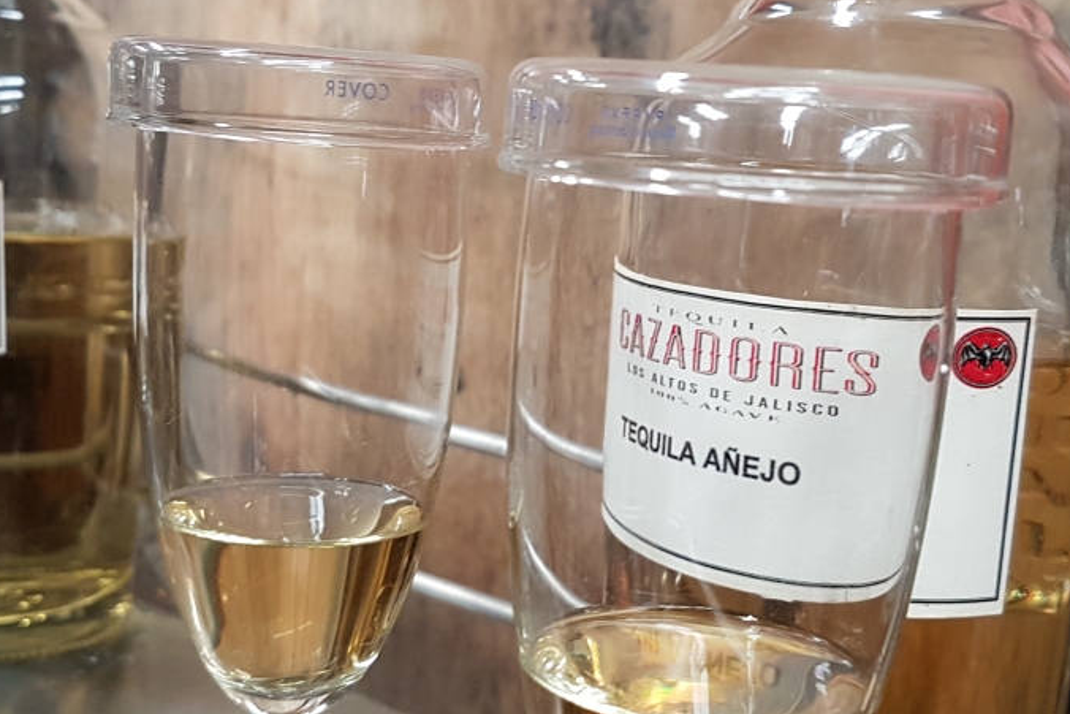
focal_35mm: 28
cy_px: 359
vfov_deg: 46.4
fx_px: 832
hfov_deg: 65.5
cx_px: 533
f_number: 1.7
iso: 160
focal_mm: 4.2
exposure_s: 1/50
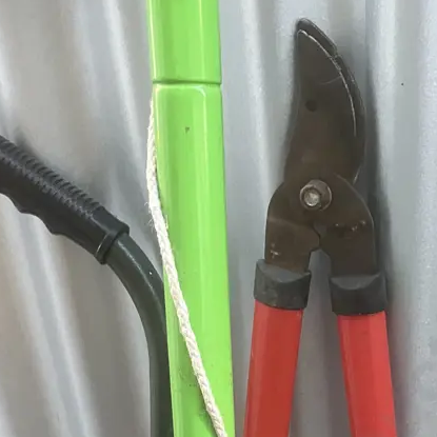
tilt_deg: -36.4
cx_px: 346
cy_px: 493
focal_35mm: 61
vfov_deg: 25.8
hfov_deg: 27.6
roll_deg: +1.7
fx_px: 871
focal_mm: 3.99
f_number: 1.8
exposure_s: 1/60
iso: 250
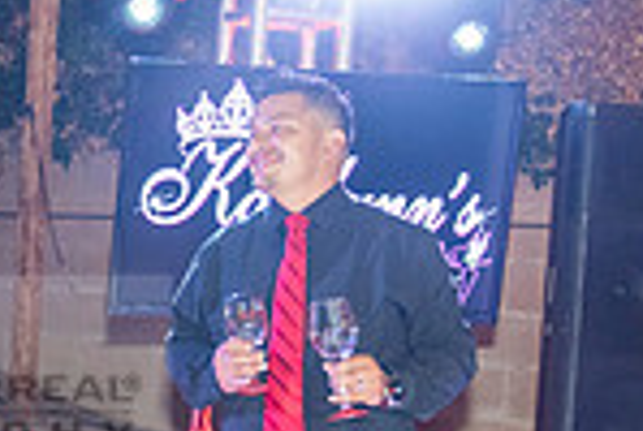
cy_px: 377
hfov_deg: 14.8
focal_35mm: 132
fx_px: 2362
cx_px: -194
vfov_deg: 10.4
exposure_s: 1/100
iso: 1600
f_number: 3.2
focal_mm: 34
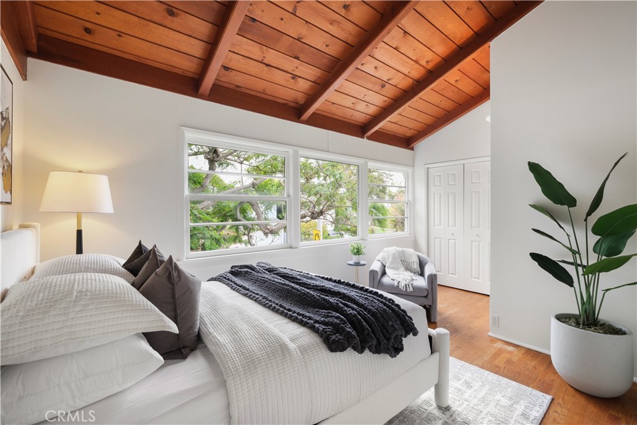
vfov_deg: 77.3
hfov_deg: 100.4
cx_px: 318
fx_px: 265
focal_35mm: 15
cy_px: 212
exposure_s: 1/15
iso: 400
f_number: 6.4
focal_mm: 10
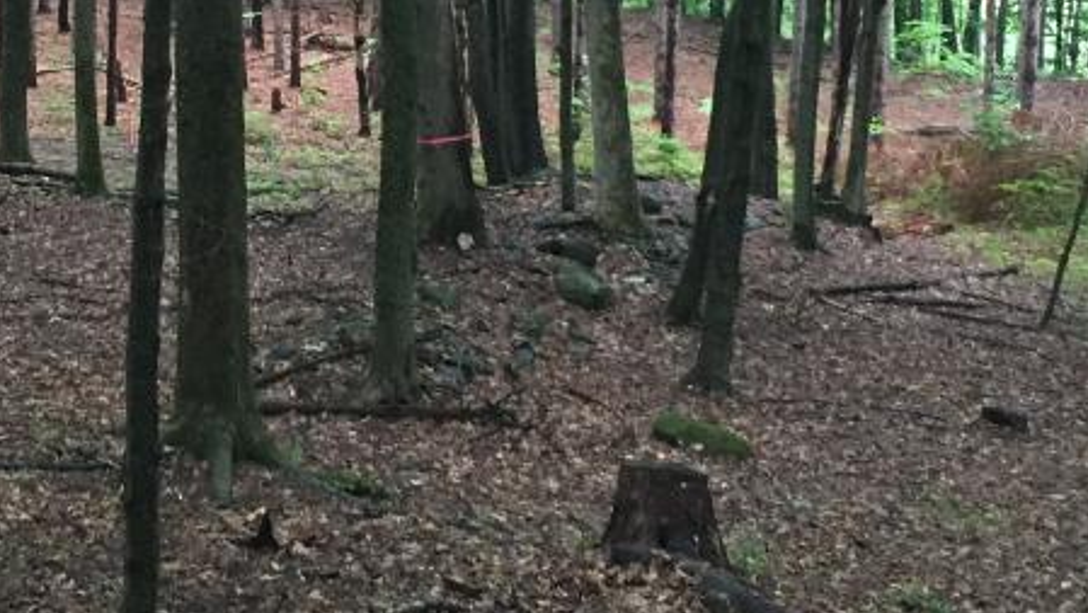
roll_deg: -0.4
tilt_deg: -7.4
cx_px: 262
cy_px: -44
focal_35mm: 72
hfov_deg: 28.9
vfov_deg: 16.3
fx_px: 2078
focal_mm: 4.15
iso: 200
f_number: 2.2
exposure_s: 1/30
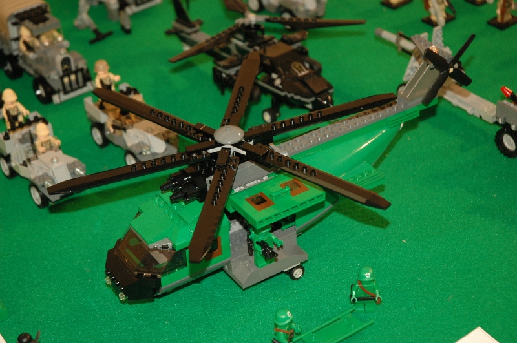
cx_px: 258
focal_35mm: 84
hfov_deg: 24.2
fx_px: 1205
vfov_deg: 16.2
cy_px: 172
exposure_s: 1/60
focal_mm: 56
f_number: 4.5
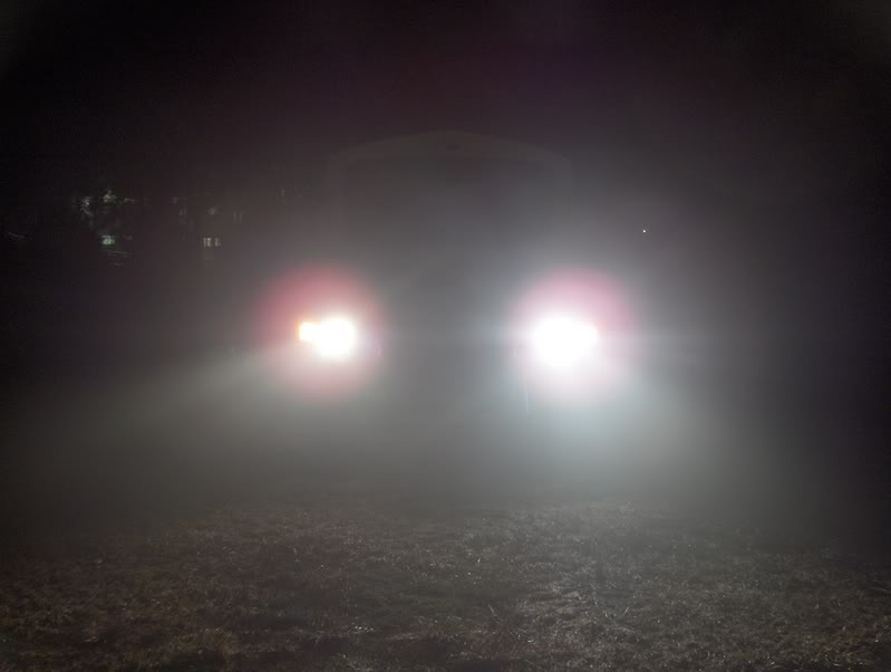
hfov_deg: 47.8
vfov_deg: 36.9
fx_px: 1006
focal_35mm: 39
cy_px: 336
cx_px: 446
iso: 100
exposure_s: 1/4.17
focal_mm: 8
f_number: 2.8
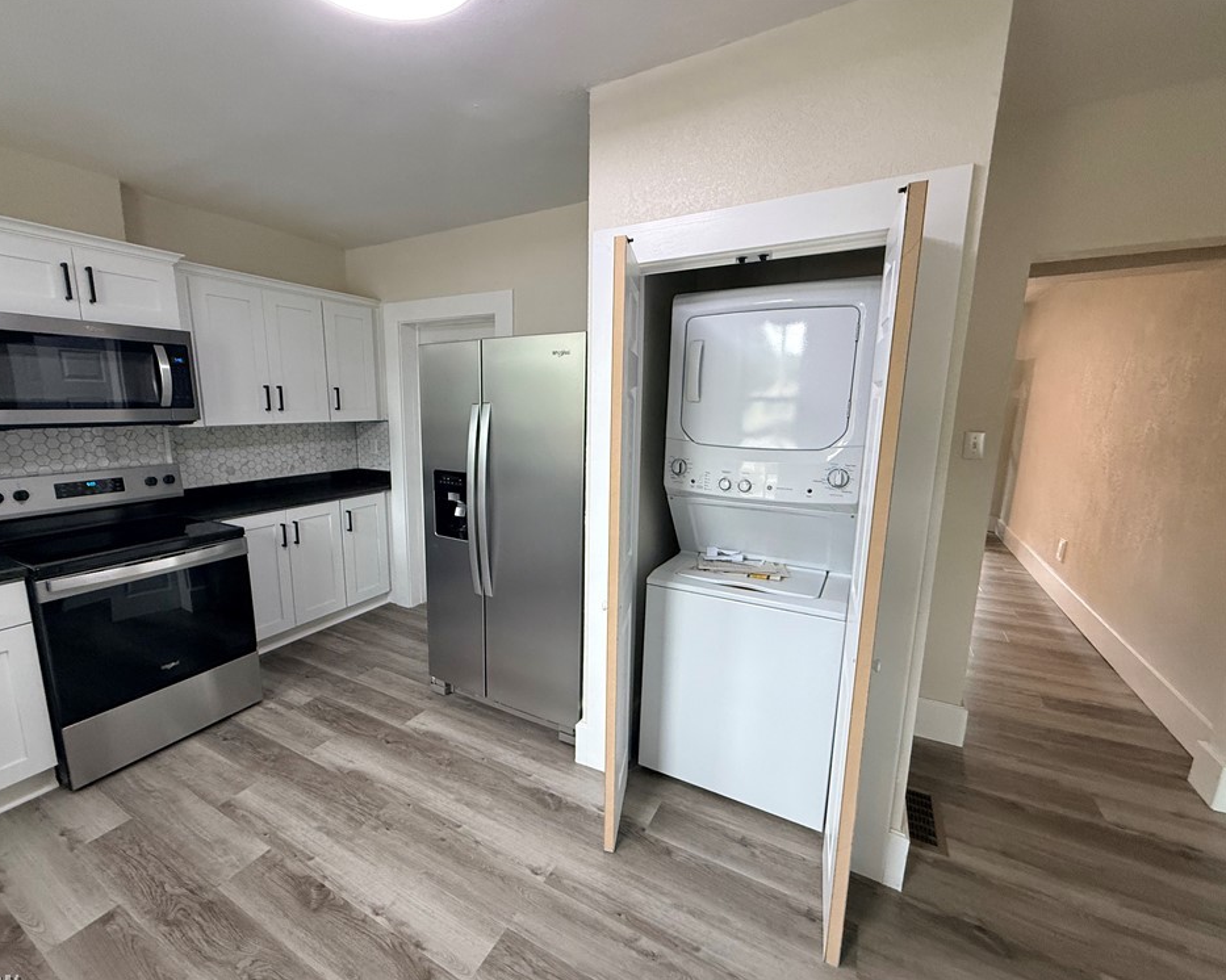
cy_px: 498
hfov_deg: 96.5
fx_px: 544
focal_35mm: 15
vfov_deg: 84.0
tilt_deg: -10.6
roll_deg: -0.2
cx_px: 556
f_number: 2.2
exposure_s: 1/80
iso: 320
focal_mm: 2.22
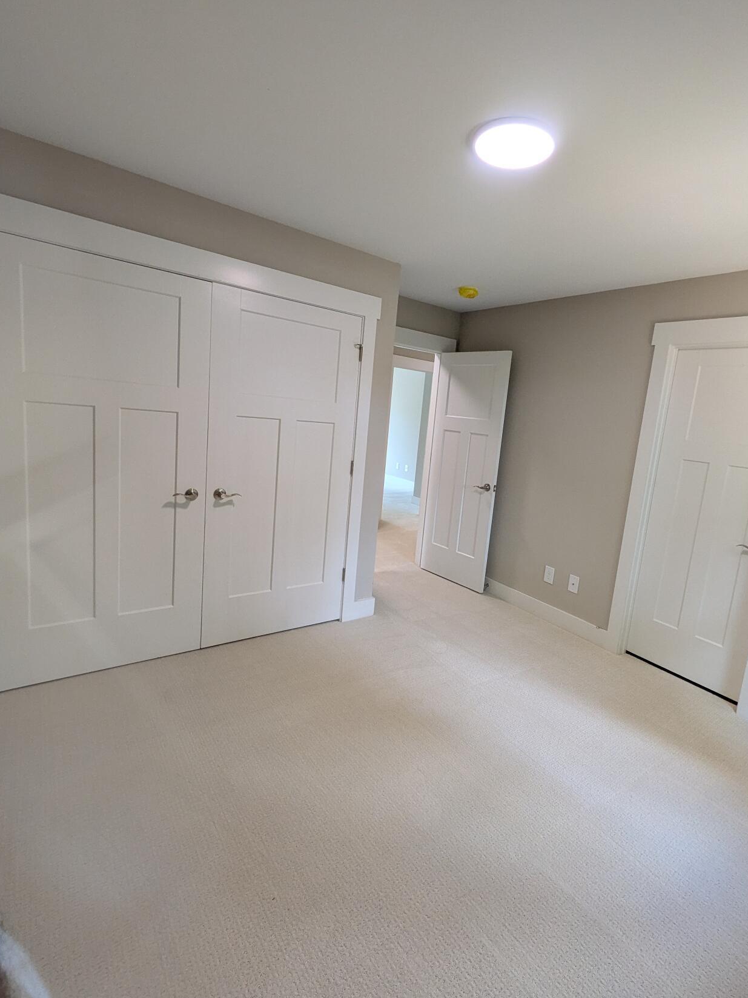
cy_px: 489
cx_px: 420
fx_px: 490
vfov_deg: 91.0
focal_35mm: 17
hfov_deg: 74.4
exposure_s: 1/51.7
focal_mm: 1.85
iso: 47
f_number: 2.2
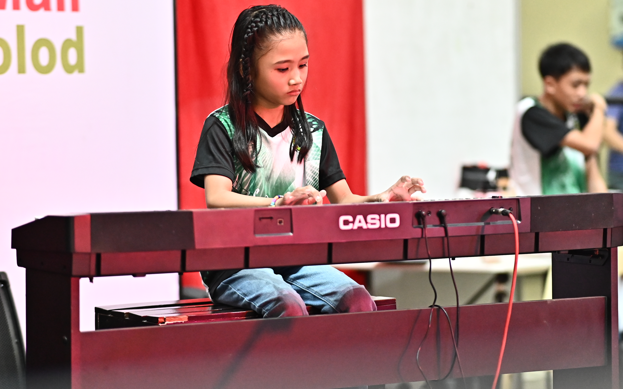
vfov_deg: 10.1
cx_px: 312
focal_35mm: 130
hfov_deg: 16.1
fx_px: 2207
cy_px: 183
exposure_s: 1/640
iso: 2500
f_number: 1.8
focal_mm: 85
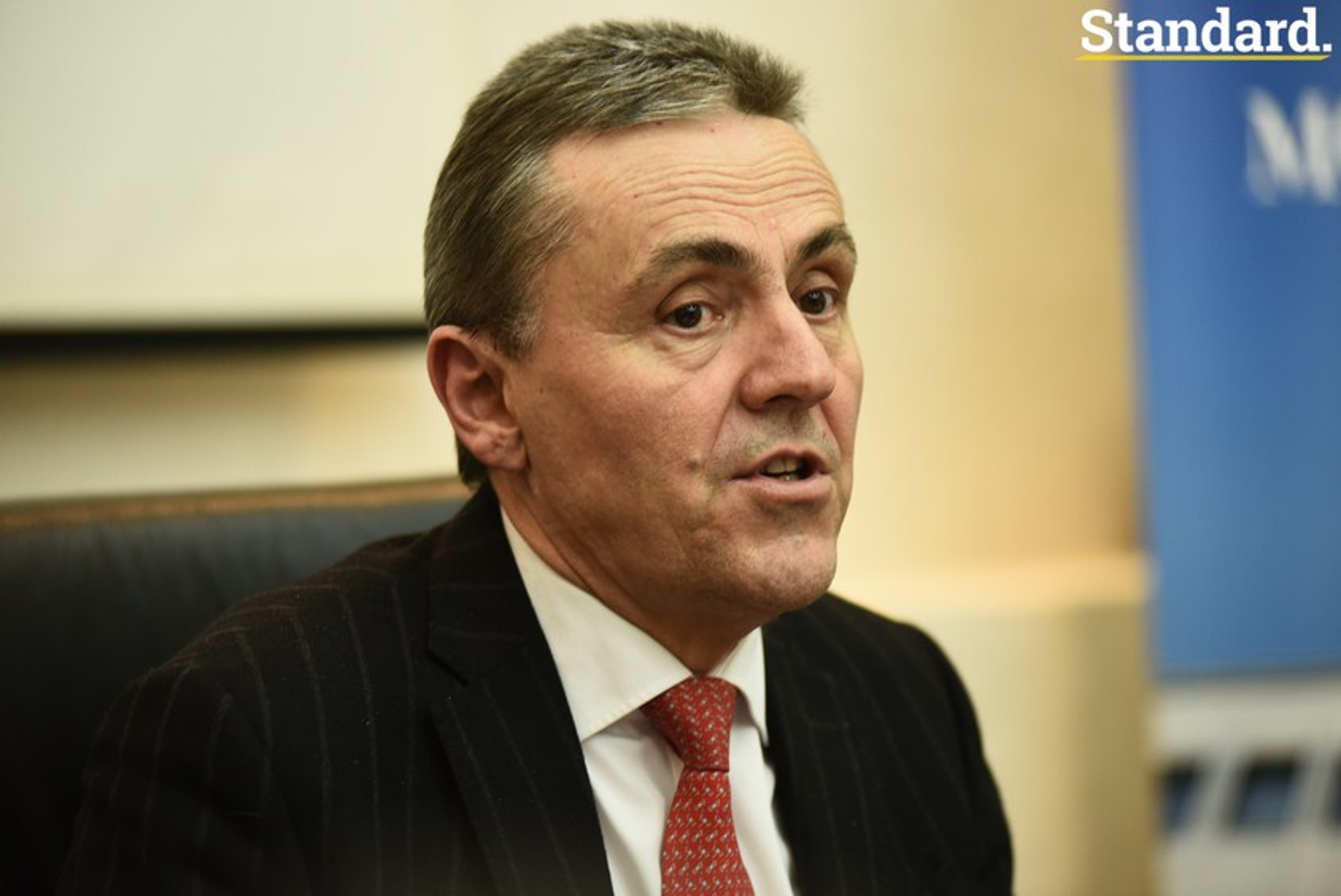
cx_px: 670
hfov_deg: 16.4
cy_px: 448
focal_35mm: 125
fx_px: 4659
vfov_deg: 11.0
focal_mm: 125
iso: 2000
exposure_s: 1/125
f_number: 2.8
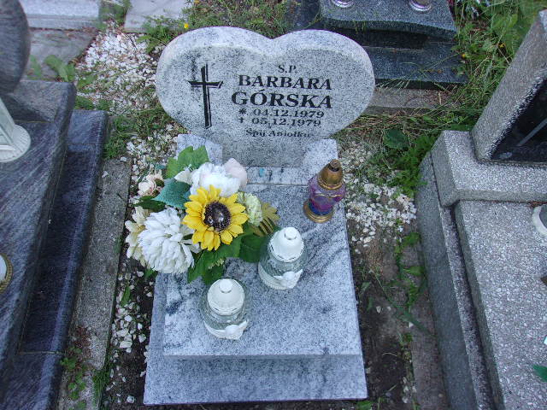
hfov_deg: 65.3
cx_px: 274
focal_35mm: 27
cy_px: 205
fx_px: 427
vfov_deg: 51.4
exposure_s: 1/170
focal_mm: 4.9
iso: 80
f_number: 3
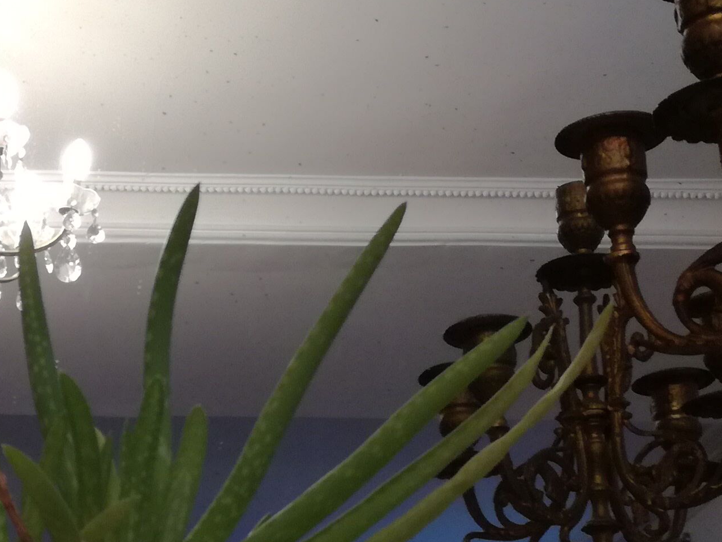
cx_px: 48
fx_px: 1835
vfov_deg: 16.6
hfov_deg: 21.7
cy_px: 460
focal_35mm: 88
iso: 80
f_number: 2
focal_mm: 3.79
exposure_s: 1/33.3
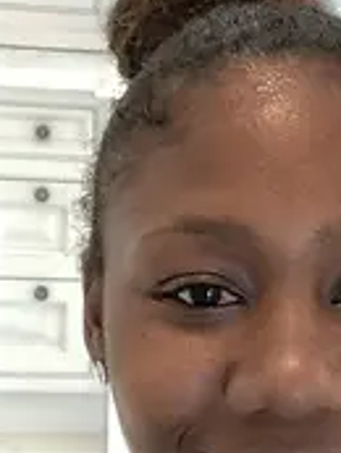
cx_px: 407
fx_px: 1456
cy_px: 266
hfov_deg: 13.0
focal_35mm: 111
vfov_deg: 17.7
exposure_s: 1/60
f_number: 2.2
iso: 160
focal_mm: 2.87
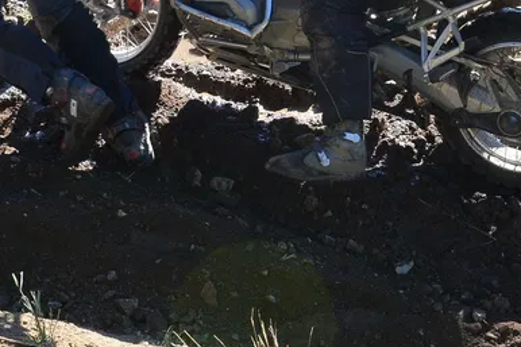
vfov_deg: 11.4
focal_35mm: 118
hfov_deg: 17.3
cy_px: -83
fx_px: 1707
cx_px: 394
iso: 1000
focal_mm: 38
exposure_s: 1/400
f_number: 10
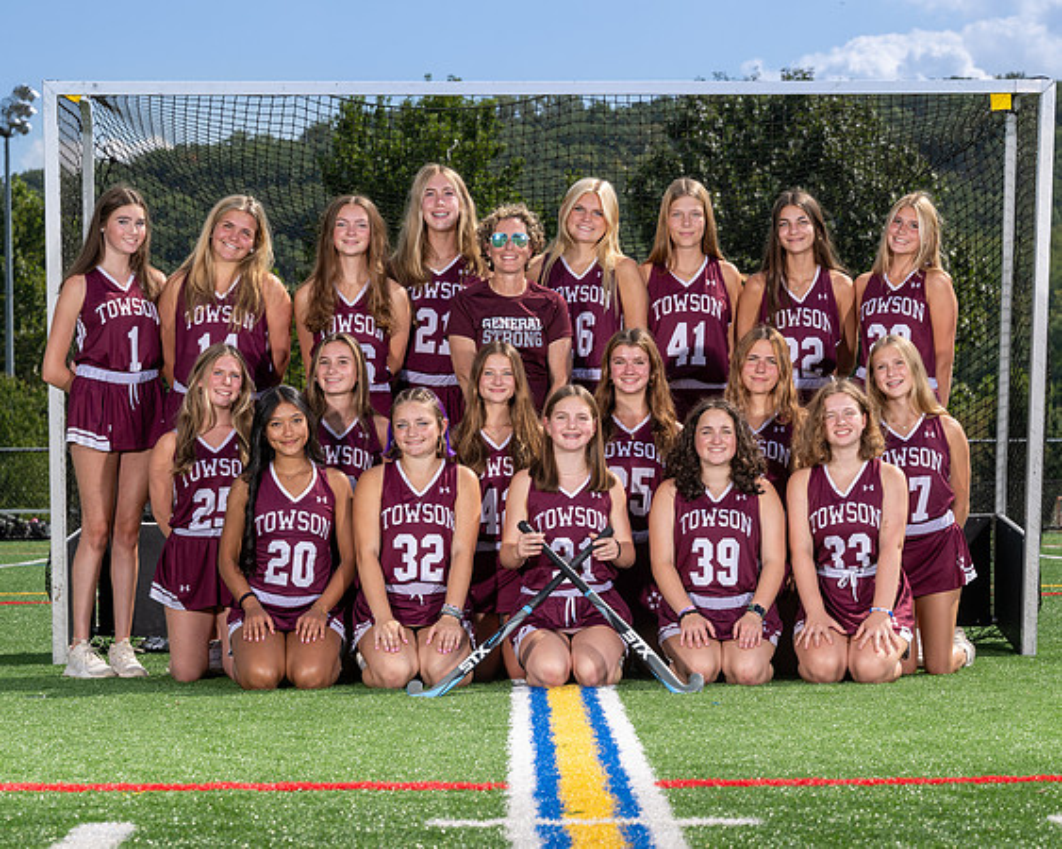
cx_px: 642
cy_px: 436
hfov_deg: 16.1
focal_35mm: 119
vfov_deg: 13.0
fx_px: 3740
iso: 50
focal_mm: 85
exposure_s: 1/200
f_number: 8
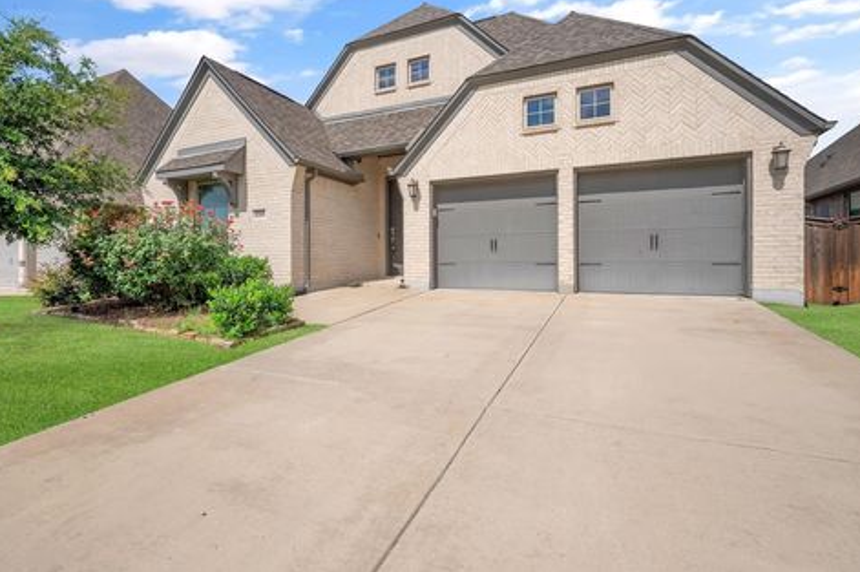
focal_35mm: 17
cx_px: 409
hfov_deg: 93.3
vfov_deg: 70.3
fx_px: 406
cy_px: 270
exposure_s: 1/1000
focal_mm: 16
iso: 100
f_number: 9
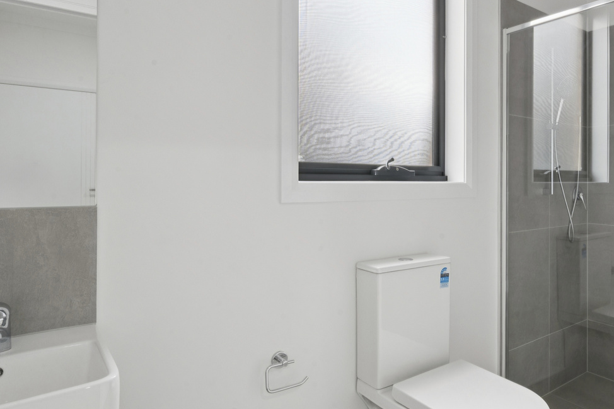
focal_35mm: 23
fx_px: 392
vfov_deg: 55.1
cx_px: 353
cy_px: 206
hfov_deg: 75.6
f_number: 14
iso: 640
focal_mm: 14
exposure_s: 1/8
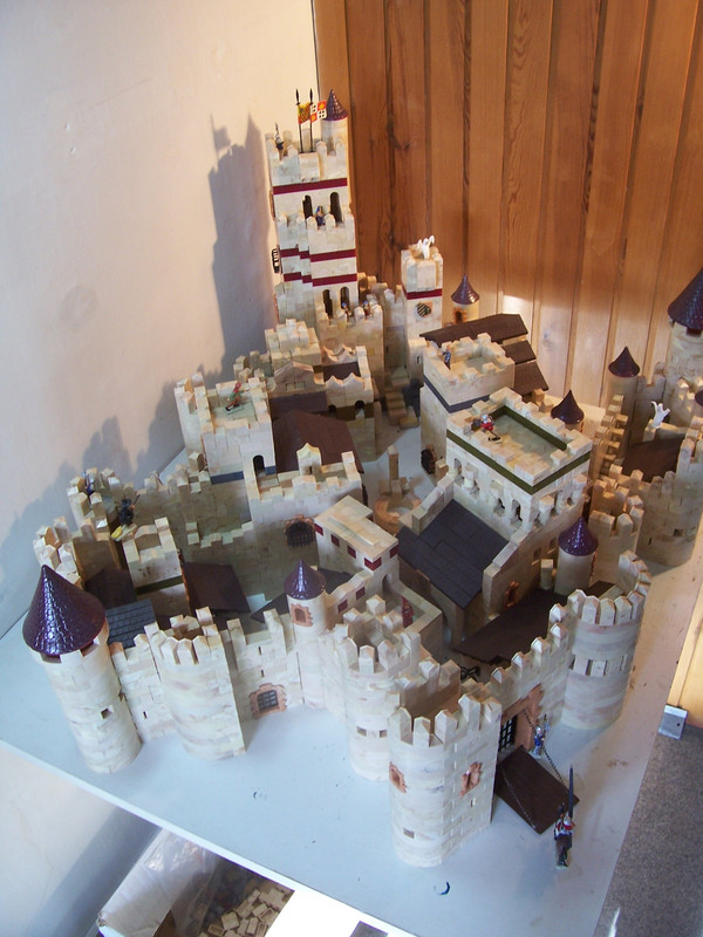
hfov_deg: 41.8
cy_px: 468
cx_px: 352
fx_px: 921
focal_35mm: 34
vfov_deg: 54.0
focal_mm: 5.6
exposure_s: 1/30
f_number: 2.7
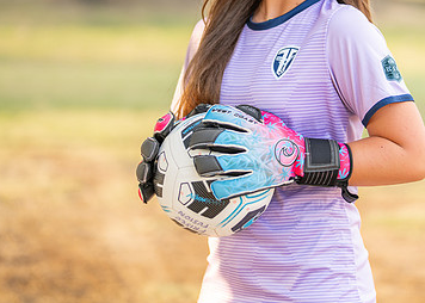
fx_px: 1182
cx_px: 305
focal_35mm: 98
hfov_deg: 20.3
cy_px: 64
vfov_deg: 14.5
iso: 125
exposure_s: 1/1600
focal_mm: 50
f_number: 1.2
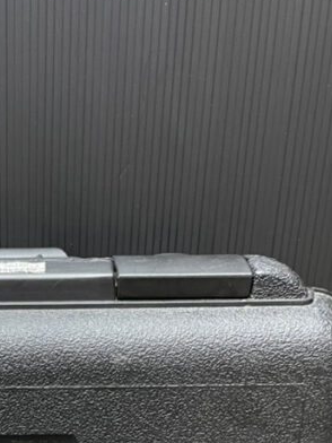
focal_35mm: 68
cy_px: 562
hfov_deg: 20.7
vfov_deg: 25.1
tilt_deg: -27.2
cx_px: -25
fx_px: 870
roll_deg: +1.2
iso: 160
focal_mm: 4.2
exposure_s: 1/60
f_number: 1.6
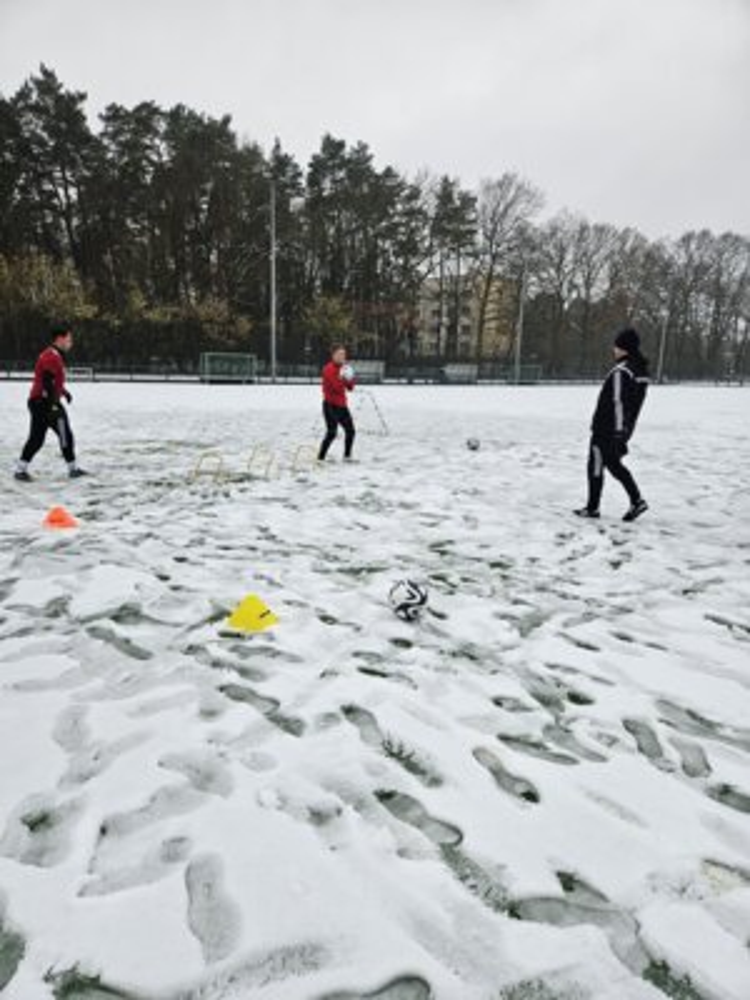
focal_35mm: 23
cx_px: 375
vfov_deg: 73.9
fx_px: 664
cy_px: 500
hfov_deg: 58.9
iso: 25
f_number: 1.8
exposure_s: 1/163
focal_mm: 5.4
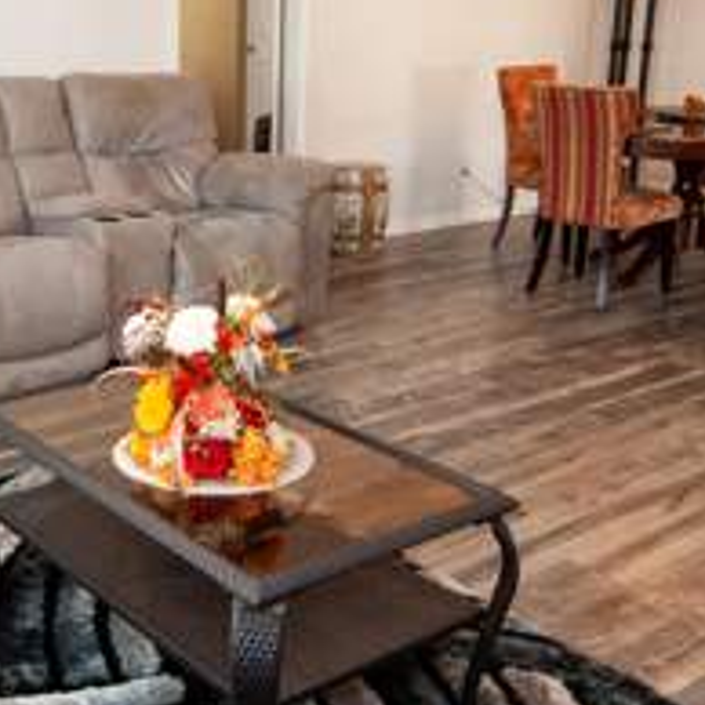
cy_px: 291
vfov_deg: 34.6
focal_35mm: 49
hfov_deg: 33.6
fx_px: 1129
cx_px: 131
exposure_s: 1/125
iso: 1250
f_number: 3.2
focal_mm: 14
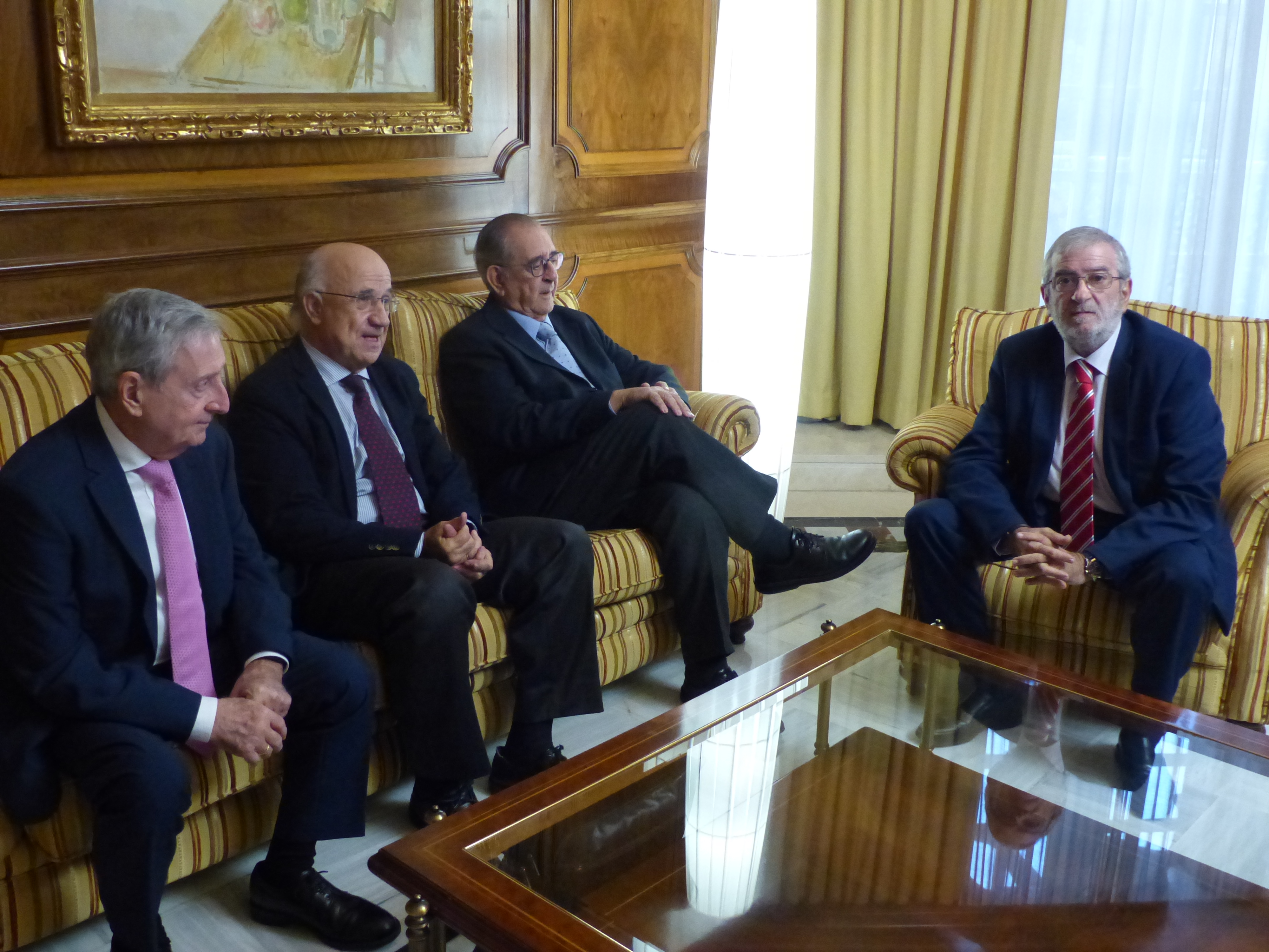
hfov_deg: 52.6
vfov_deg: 40.7
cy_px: 476
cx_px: 634
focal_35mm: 35
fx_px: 1283
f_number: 3.2
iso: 800
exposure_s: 1/80
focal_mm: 6.3
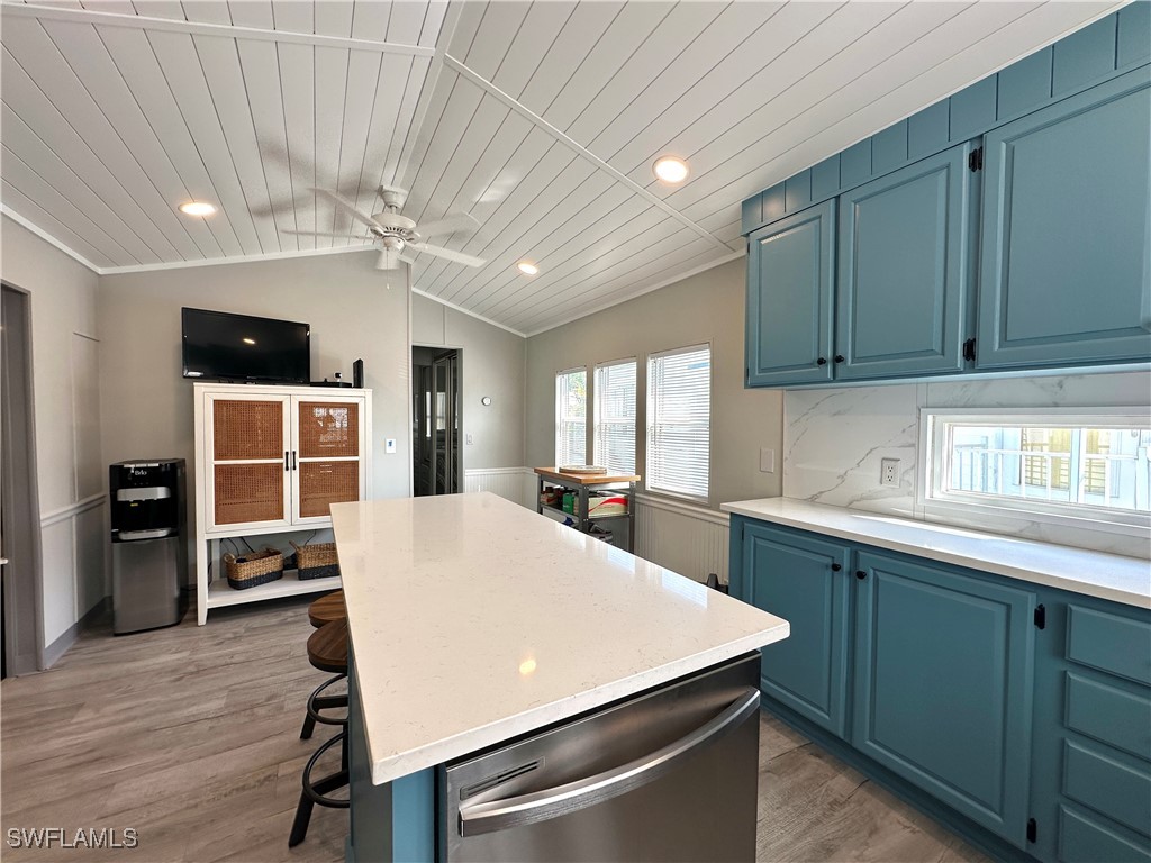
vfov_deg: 85.7
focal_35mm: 14
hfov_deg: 102.1
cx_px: 576
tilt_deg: -1.0
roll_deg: -0.4
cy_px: 432
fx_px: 466
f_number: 2.2
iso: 40
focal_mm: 2.22
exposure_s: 1/147
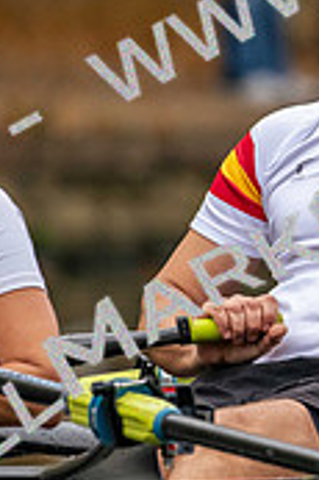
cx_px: 430
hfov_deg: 1.0
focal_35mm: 1341
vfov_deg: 1.5
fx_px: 17859
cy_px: 110
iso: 2500
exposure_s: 1/2500
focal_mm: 400
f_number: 4.5
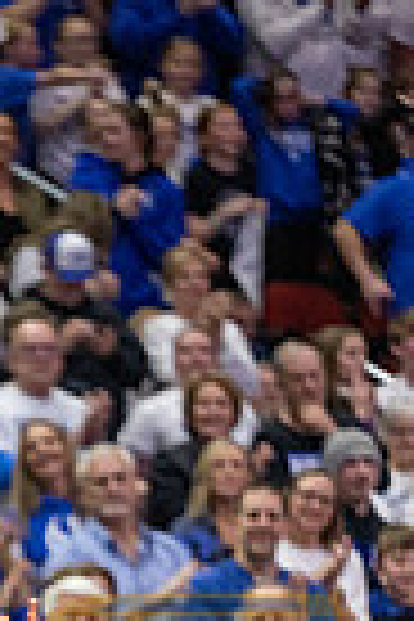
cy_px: 882
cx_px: 135
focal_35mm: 538
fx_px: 9280
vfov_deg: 3.8
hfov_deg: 2.6
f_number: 2.8
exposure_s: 1/1000
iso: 2500
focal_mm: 165
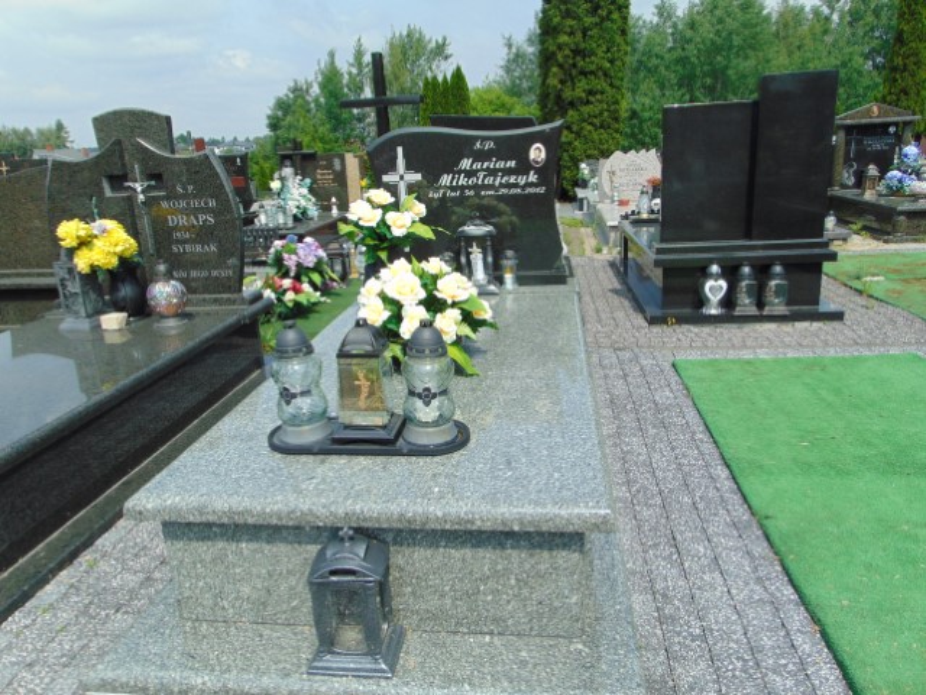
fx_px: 669
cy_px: 348
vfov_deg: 54.9
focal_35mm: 25
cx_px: 463
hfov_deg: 69.4
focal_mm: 4.5
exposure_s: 1/250
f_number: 7.7
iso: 80
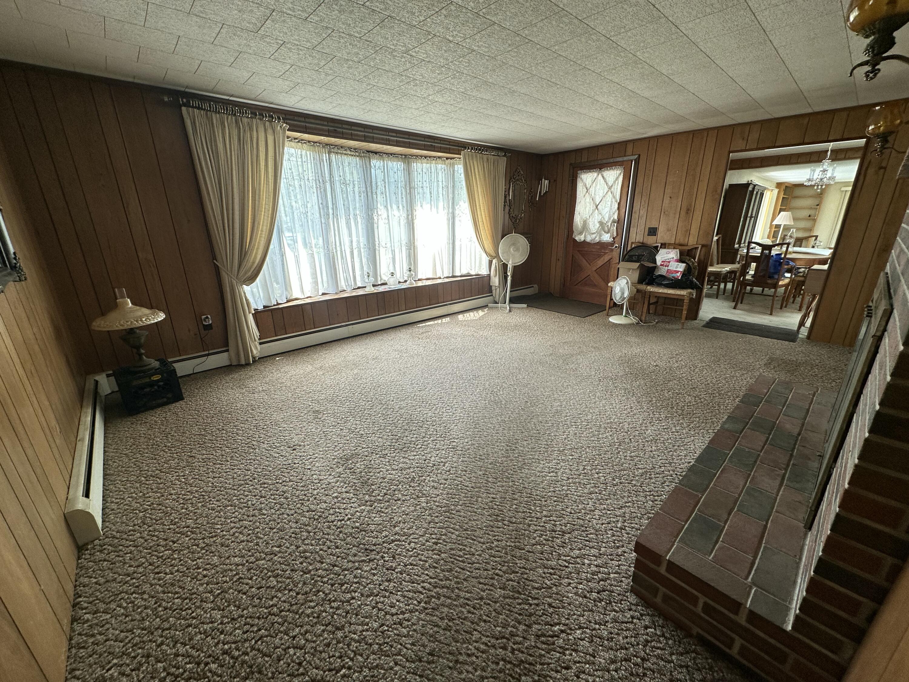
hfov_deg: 102.1
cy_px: 341
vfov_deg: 85.7
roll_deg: +0.7
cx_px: 454
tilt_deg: -18.4
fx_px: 368
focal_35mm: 14
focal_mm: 2.22
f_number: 2.2
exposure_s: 1/99
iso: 64
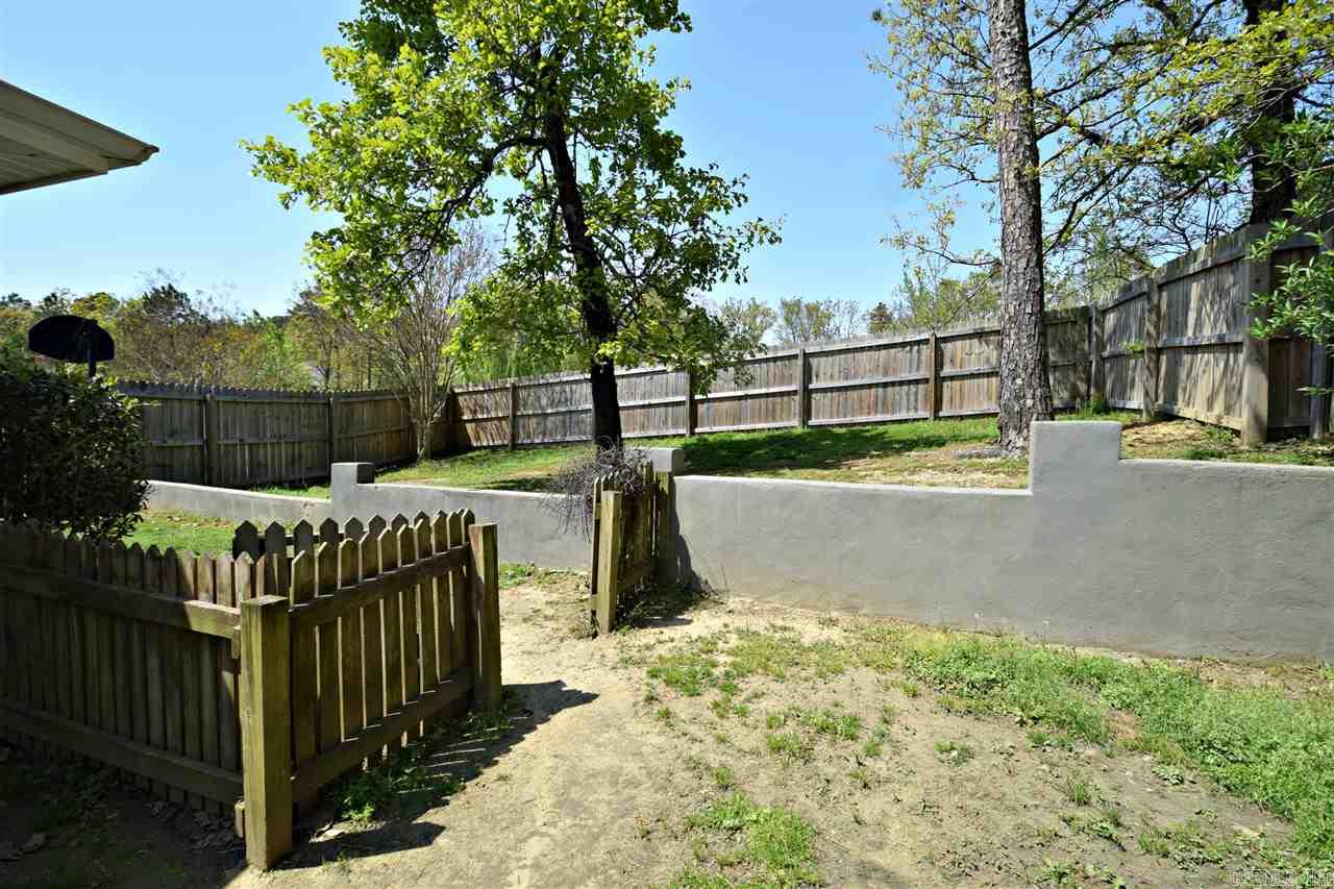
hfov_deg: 100.4
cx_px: 667
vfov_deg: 77.3
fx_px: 556
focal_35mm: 15
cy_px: 444
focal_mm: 10
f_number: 8
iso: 200
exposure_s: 1/400
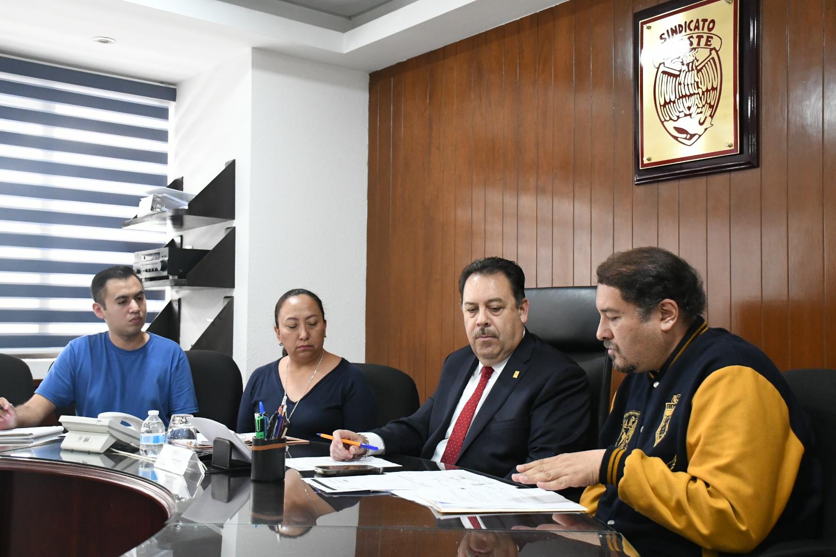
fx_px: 906
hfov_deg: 49.6
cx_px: 418
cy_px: 278
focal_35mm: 39
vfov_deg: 34.2
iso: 5000
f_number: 5.6
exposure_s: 1/100
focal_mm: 26
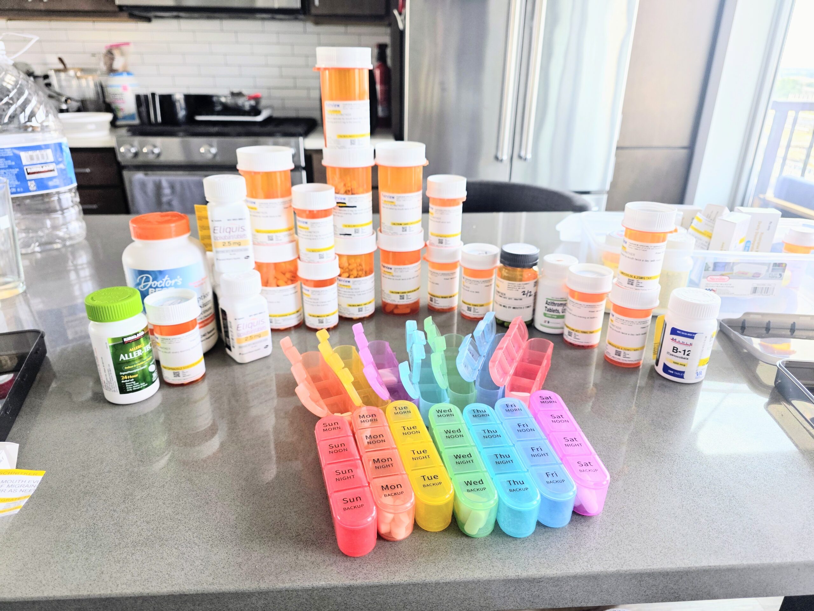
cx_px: 407
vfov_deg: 58.9
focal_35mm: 23
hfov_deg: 73.9
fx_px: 541
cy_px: 306
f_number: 1.7
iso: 100
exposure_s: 1/180
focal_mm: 6.3
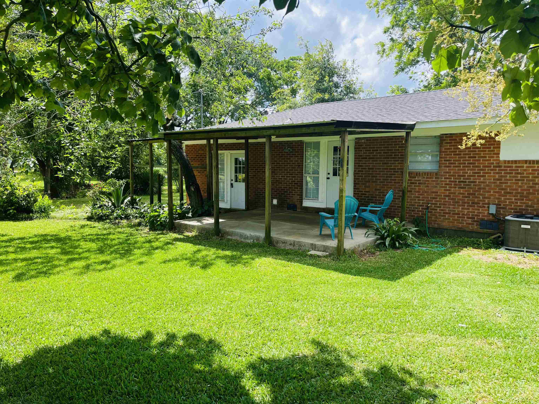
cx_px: 270
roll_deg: +0.0
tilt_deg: -5.0
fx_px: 405
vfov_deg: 53.1
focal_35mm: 26
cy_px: 202
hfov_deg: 67.3
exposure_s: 1/1106
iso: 50
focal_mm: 5.1
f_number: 1.6
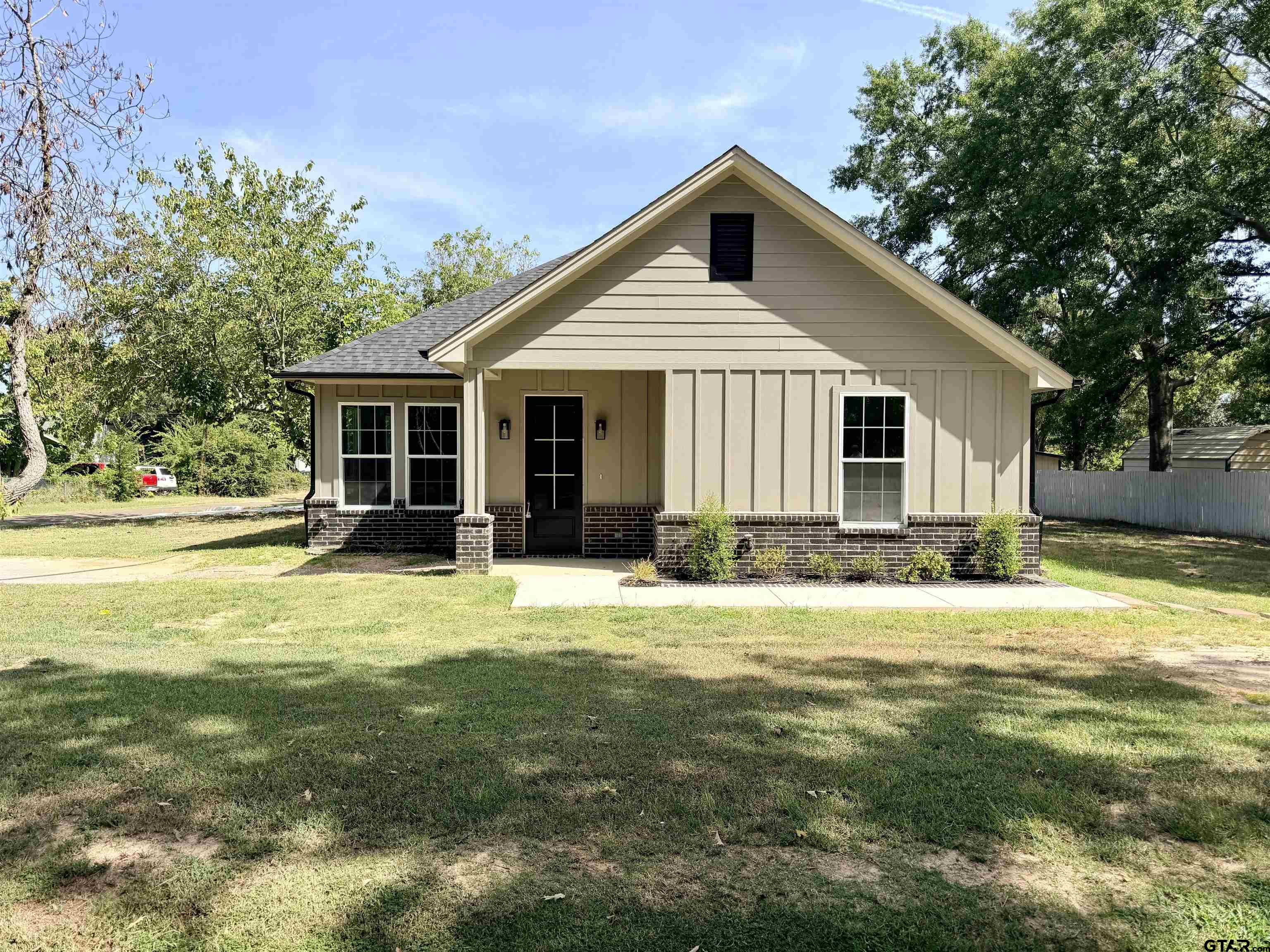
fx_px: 881
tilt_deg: -2.6
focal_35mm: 24
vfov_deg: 56.8
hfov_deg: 71.6
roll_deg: +0.3
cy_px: 476
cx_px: 635
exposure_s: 1/3021
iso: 80
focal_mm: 6.76
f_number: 1.78
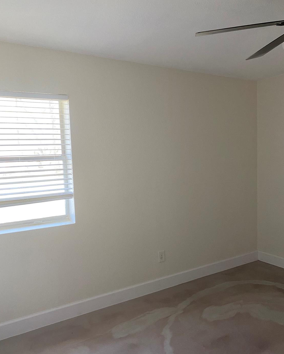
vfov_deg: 62.2
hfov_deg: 51.5
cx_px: 140
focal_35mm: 28
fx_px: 294
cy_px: 183
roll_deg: +2.6
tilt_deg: -2.9
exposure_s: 1/84
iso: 125
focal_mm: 4.25
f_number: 1.8
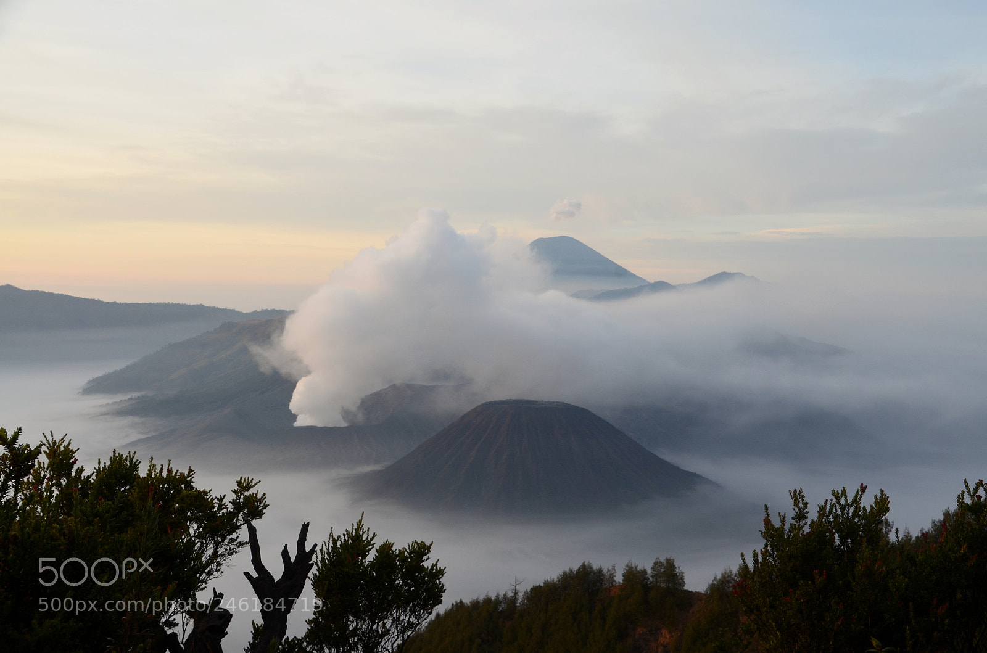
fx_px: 1231
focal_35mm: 45
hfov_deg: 43.7
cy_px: 326
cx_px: 494
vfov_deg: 29.7
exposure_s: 1/60
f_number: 10
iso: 250
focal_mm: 30
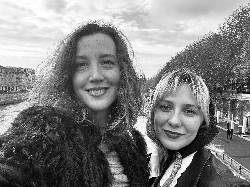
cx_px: 128
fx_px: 224
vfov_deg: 45.4
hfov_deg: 58.3
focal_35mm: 31
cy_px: 94
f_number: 1.9
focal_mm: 2.69
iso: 25
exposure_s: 1/160
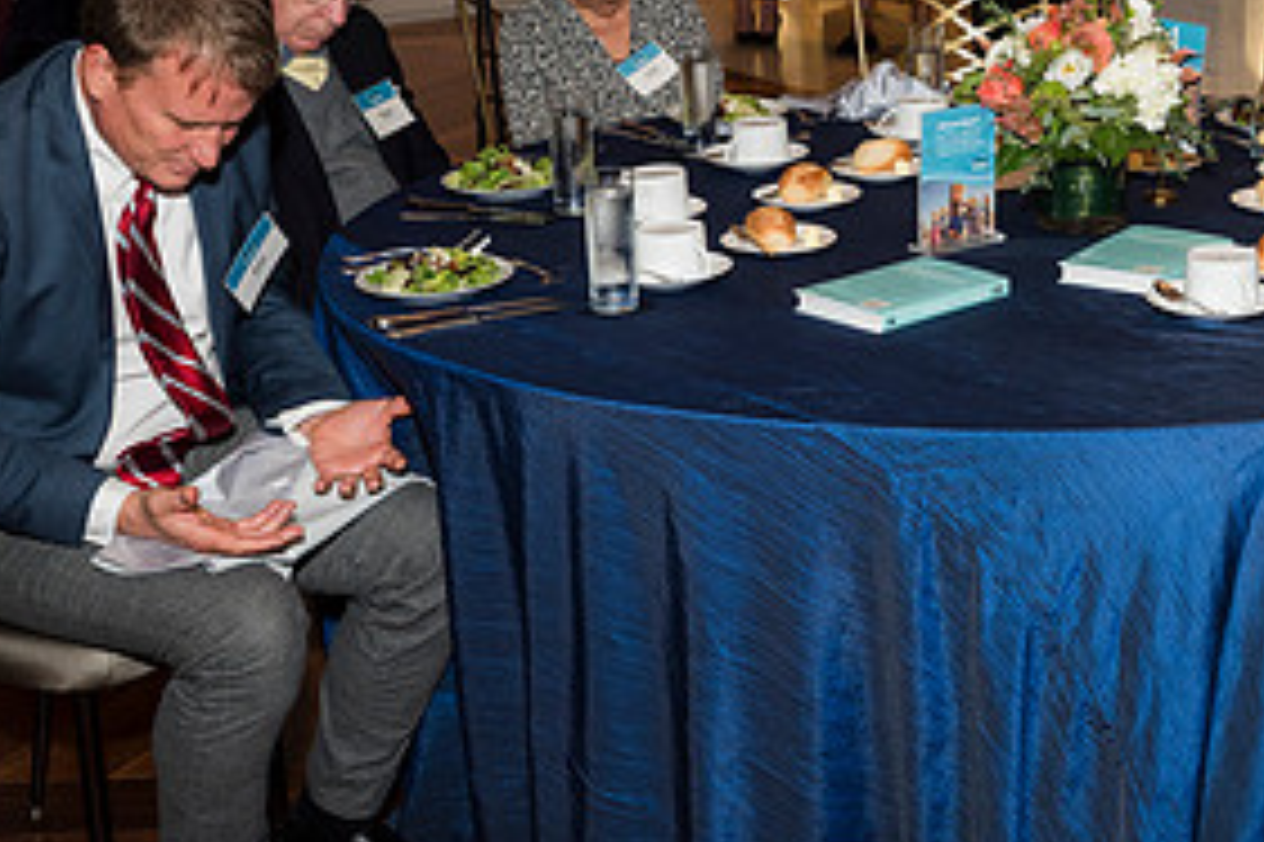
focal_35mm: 64
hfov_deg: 30.6
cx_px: 1017
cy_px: 182
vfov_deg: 21.0
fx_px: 2246
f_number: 5
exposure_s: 1/125
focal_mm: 31
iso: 800
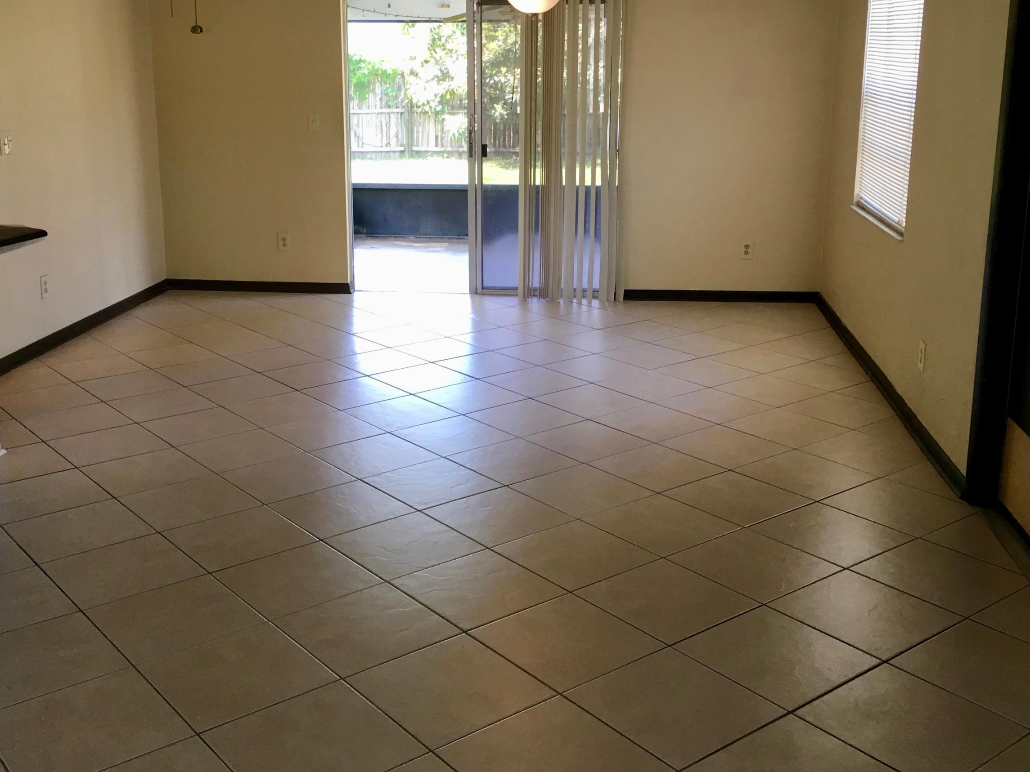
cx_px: 469
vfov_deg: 37.6
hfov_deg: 48.9
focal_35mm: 38
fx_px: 1131
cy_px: 314
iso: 32
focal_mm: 4.15
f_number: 2.2
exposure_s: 1/30
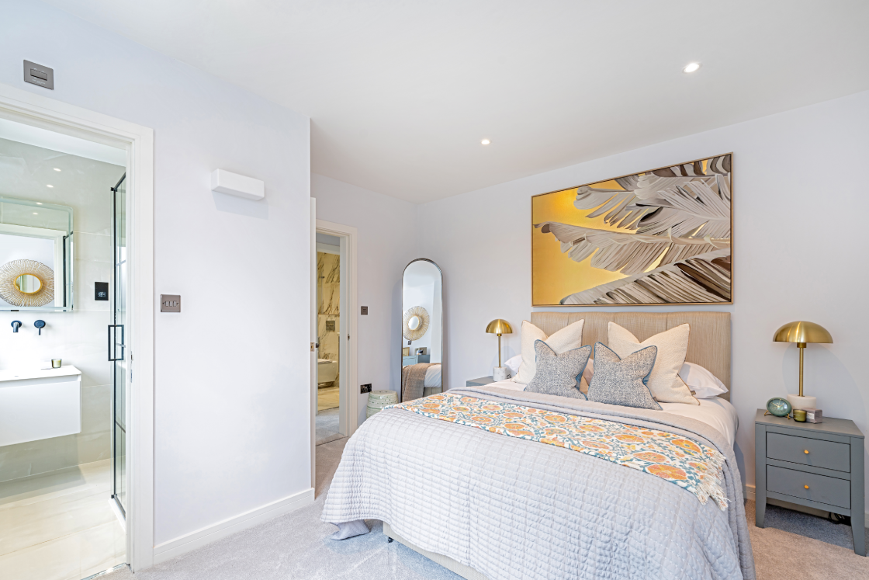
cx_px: 406
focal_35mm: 15
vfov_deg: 77.3
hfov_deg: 100.2
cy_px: 303
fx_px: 362
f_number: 10
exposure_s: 1/2.5
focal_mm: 14
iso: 100
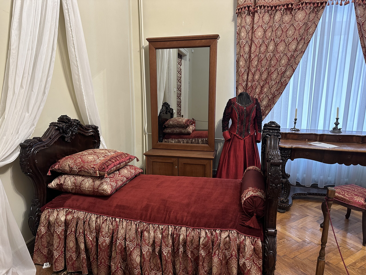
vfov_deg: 56.8
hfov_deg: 71.6
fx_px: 254
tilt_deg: -11.5
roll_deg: -0.1
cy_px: 138
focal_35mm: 24
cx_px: 183
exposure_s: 1/50
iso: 250
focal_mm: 6.86
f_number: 1.78
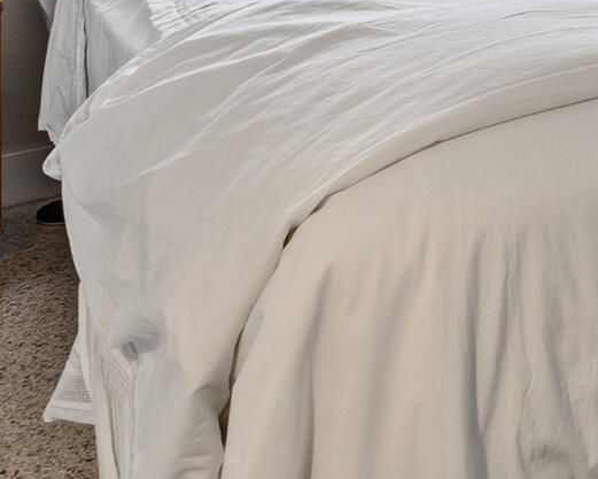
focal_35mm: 63
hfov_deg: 23.9
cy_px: -289
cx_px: 893
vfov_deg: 20.0
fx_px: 1115
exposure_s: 1/60
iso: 250
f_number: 9
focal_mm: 14
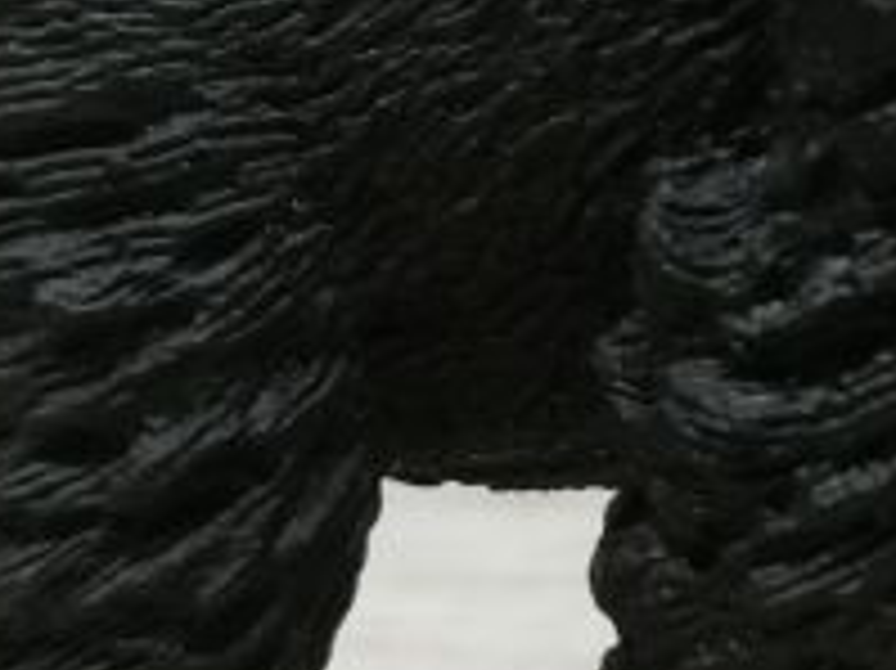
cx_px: 1234
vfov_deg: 10.7
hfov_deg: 13.6
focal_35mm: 139
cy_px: 234
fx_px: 3596
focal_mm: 3.95
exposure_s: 1/50
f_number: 1.8
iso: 50
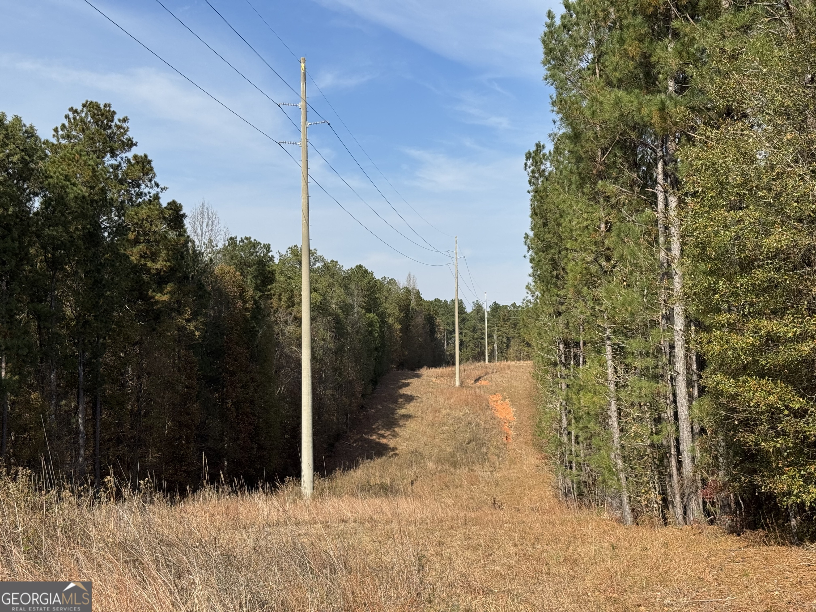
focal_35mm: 48
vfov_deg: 30.3
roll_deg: +0.1
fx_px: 1131
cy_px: 306
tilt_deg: +1.5
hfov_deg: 39.7
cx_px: 408
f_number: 1.78
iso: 64
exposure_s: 1/4975
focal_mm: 6.76
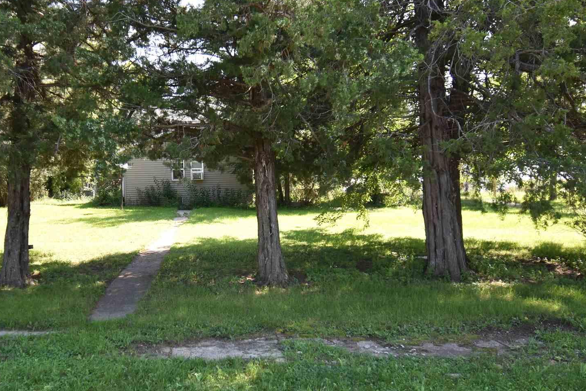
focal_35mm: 32
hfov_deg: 57.5
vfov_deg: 41.1
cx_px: 197
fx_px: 521
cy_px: 216
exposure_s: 1/125
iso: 100
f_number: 4.5
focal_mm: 10
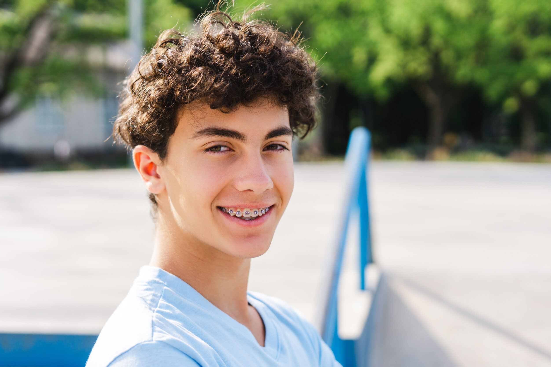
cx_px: 278
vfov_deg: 26.5
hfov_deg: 38.9
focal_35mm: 51
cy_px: 183
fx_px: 780
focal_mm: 50
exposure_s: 1/2500
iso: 250
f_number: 2.8
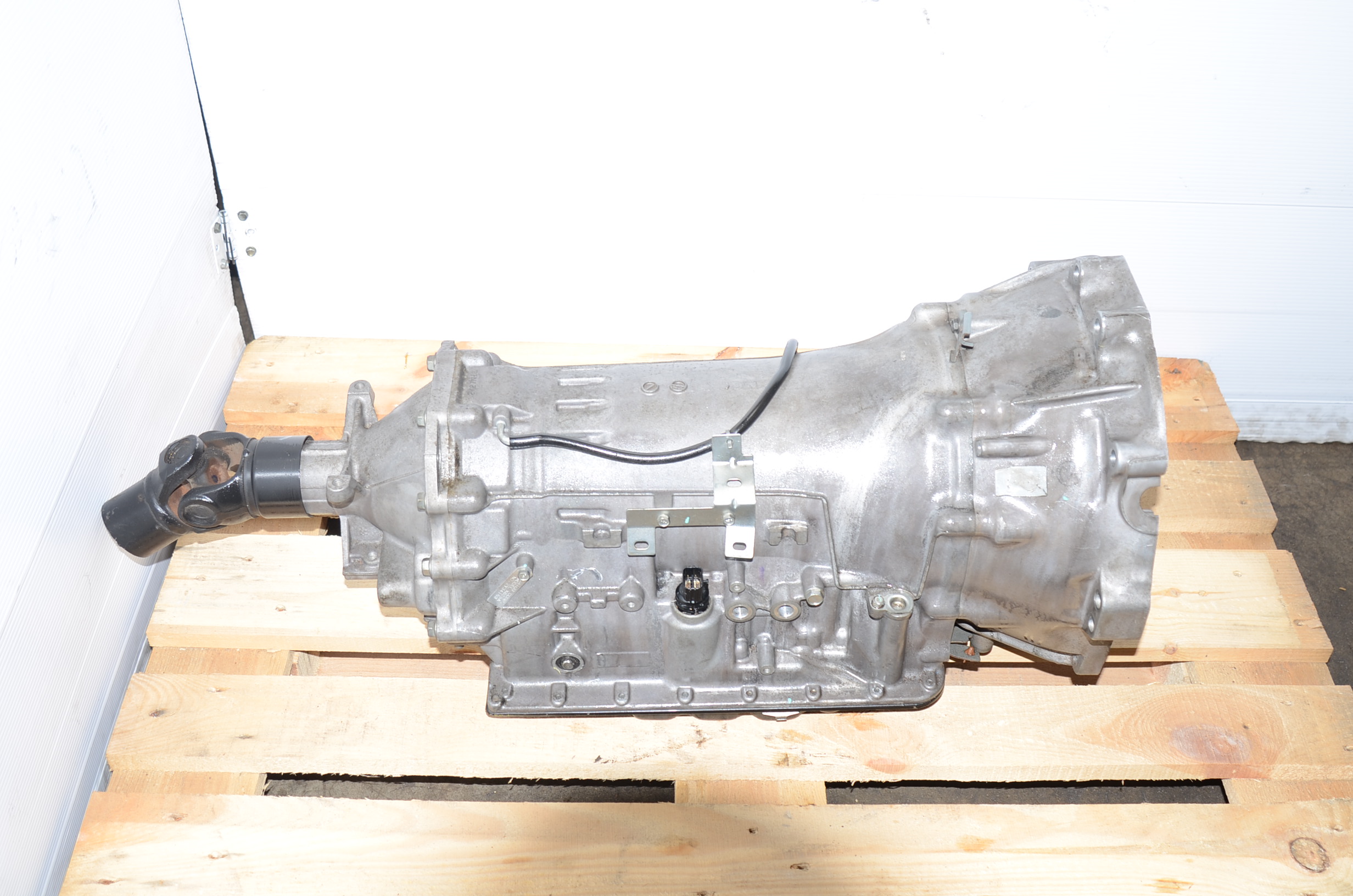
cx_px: 676
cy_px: 448
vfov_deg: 36.7
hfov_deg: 53.2
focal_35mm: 36
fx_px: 1350
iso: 100
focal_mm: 24
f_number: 4
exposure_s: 1/125
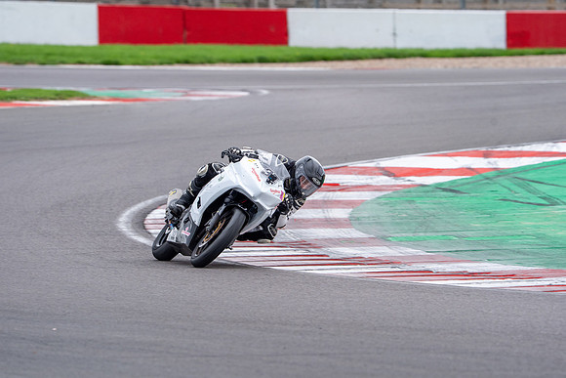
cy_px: 189
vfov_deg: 3.6
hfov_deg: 5.4
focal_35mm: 381
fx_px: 5997
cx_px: 283
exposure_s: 1/400
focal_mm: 381
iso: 800
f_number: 7.1
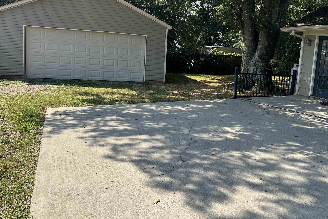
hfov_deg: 61.5
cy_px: 87
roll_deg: -3.7
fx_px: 273
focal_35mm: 30
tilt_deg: -5.0
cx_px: 195
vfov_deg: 43.4
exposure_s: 1/1639
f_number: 1.78
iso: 80
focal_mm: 6.86
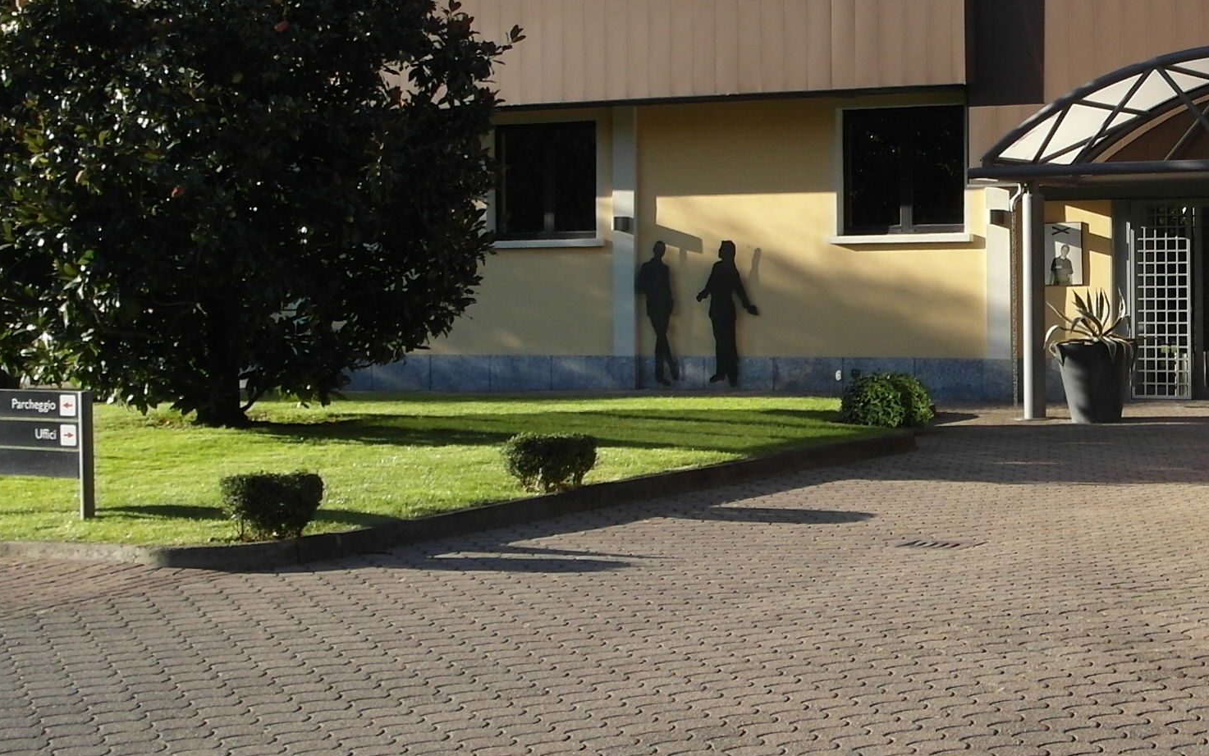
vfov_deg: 20.5
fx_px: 2076
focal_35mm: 63
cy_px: 176
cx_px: 1197
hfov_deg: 30.3
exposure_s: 1/250
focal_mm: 5.2
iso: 80
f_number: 3.9
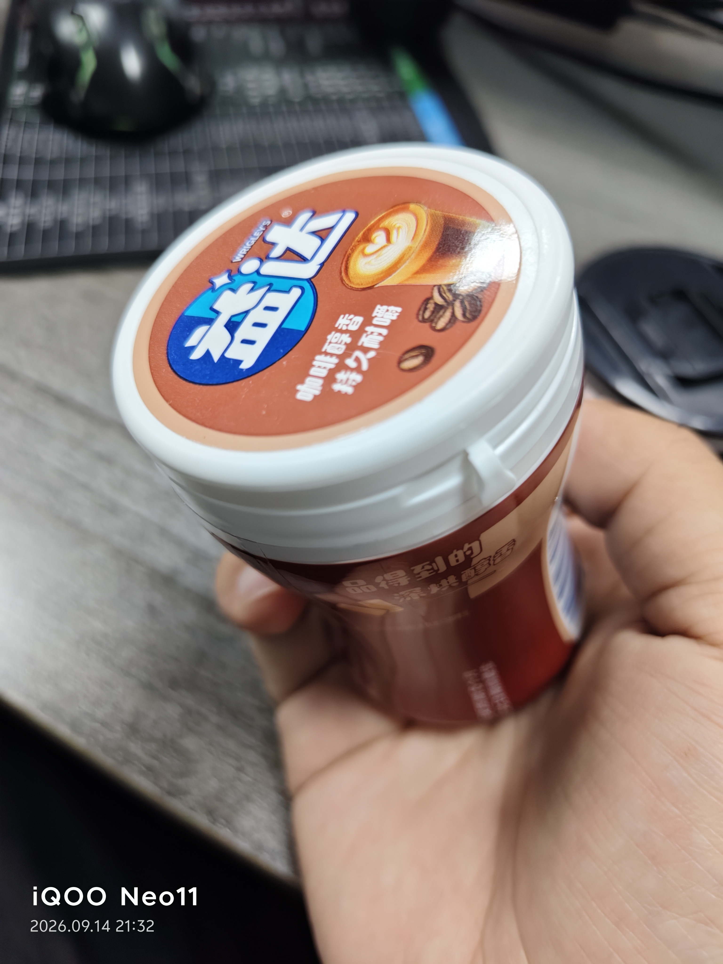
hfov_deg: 58.9
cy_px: 482
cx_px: 362
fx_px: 641
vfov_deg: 73.9
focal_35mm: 23
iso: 177
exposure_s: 1/100
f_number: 1.88
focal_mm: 5.56
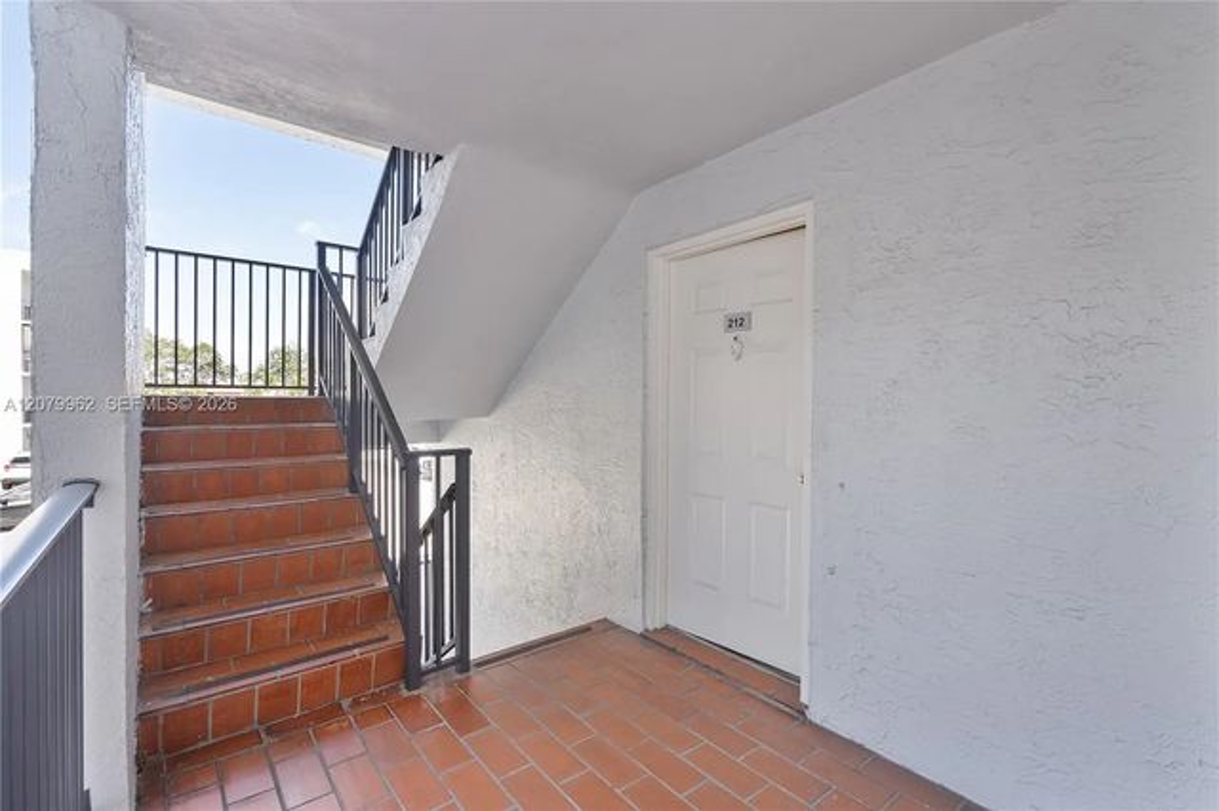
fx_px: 541
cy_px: 406
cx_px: 610
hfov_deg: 96.8
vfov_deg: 73.7
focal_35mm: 16
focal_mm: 16
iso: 400
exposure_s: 1/80
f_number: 8
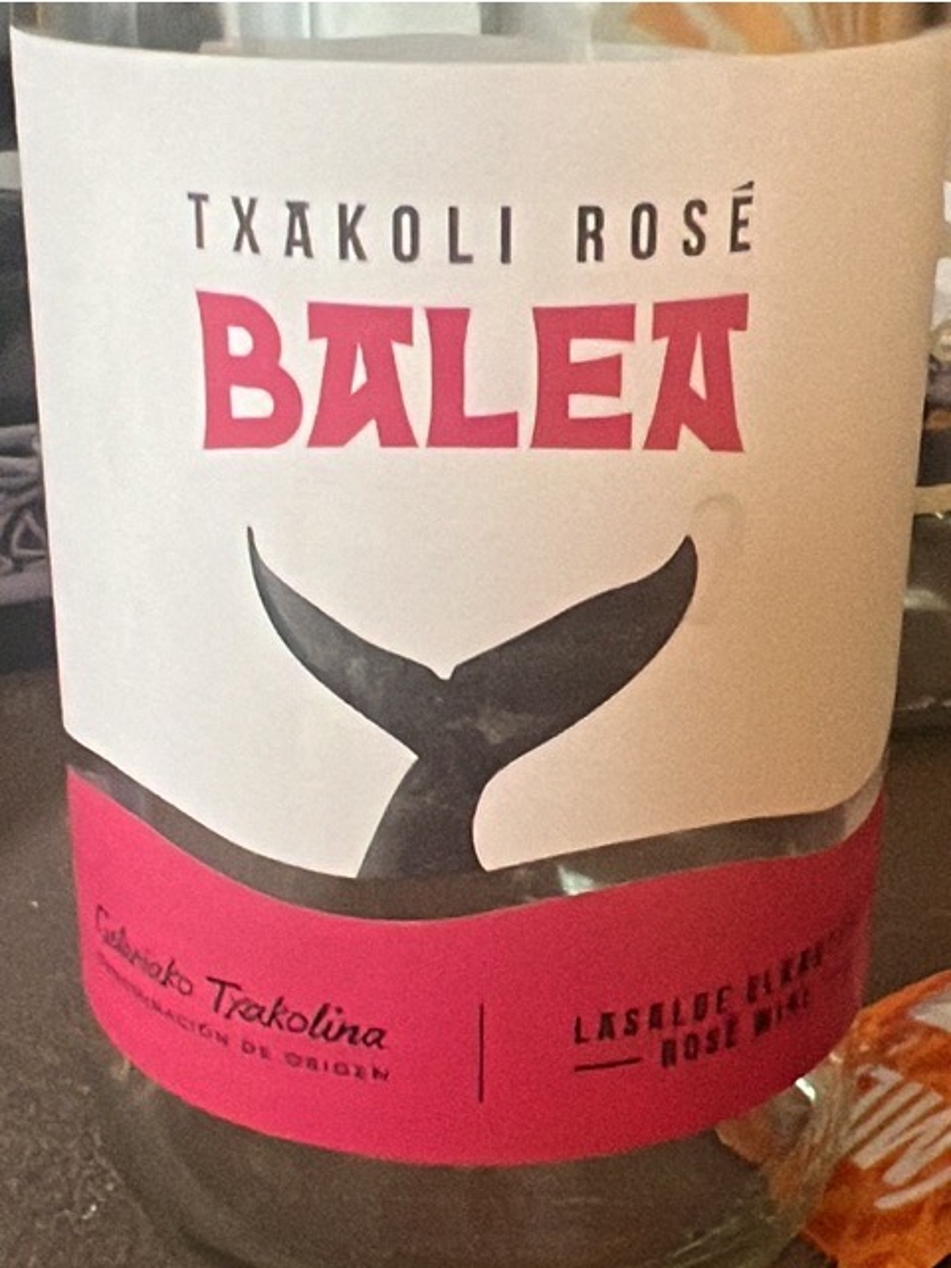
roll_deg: +1.4
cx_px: 476
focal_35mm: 28
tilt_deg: -20.1
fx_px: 1026
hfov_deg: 49.7
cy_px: 634
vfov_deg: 63.4
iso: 500
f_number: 1.8
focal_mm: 1.57
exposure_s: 1/40
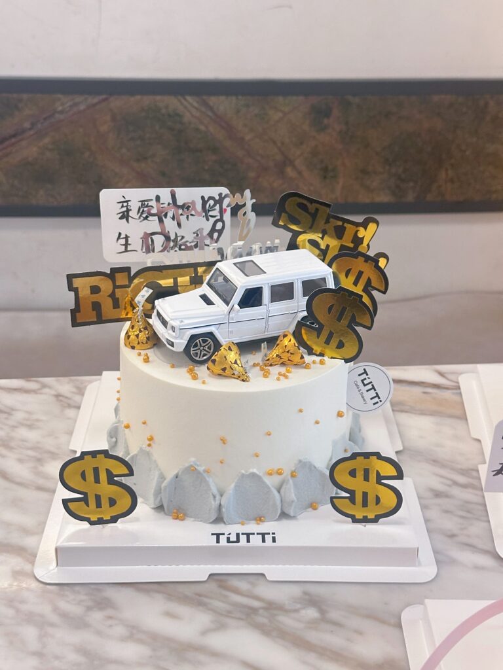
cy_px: 335
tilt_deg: -27.7
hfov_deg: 30.3
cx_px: 252
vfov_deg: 39.7
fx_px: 930
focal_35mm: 48
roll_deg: -2.4
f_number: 1.78
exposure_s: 1/50
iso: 200
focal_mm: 6.86
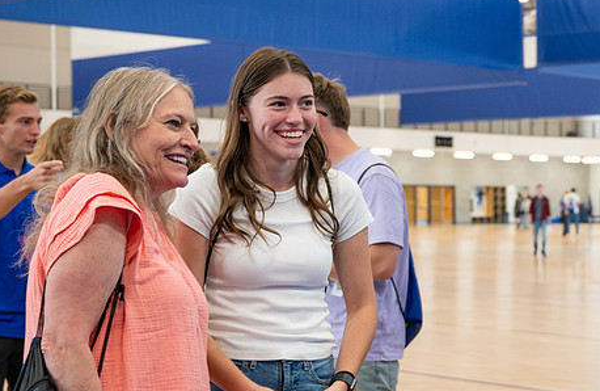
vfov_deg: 16.0
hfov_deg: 23.9
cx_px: 495
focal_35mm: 84
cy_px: 188
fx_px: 1390
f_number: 4
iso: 2000
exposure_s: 1/250
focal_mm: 42
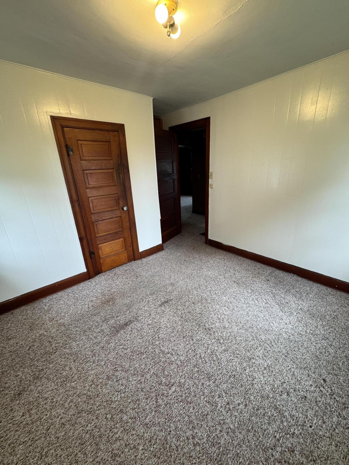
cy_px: 232
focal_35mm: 14
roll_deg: +3.7
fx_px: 188
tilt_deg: -16.8
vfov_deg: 102.1
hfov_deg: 85.7
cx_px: 174
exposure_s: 1/120
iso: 125
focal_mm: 2.22
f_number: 2.2
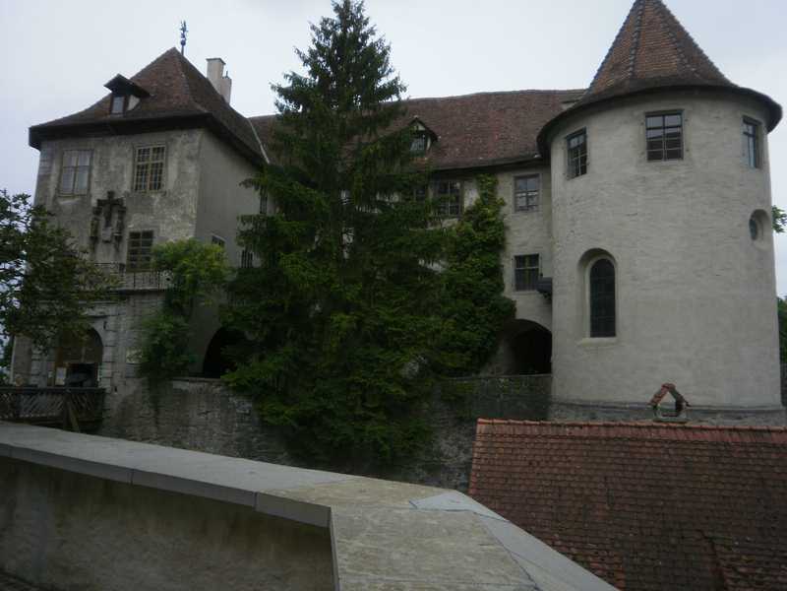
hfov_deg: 67.3
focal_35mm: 26
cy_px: 296
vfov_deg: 53.1
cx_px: 394
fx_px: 591
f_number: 2.6
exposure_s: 1/320
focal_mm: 4.65
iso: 100
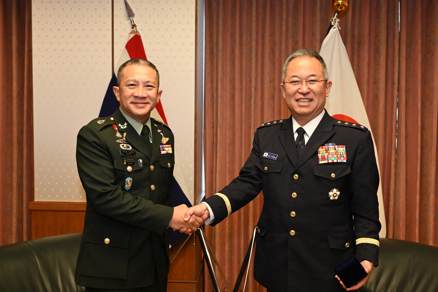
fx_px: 462
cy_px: 149
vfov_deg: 35.1
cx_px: 224
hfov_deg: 50.7
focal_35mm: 38
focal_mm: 37
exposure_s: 1/160
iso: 2500
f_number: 5.6
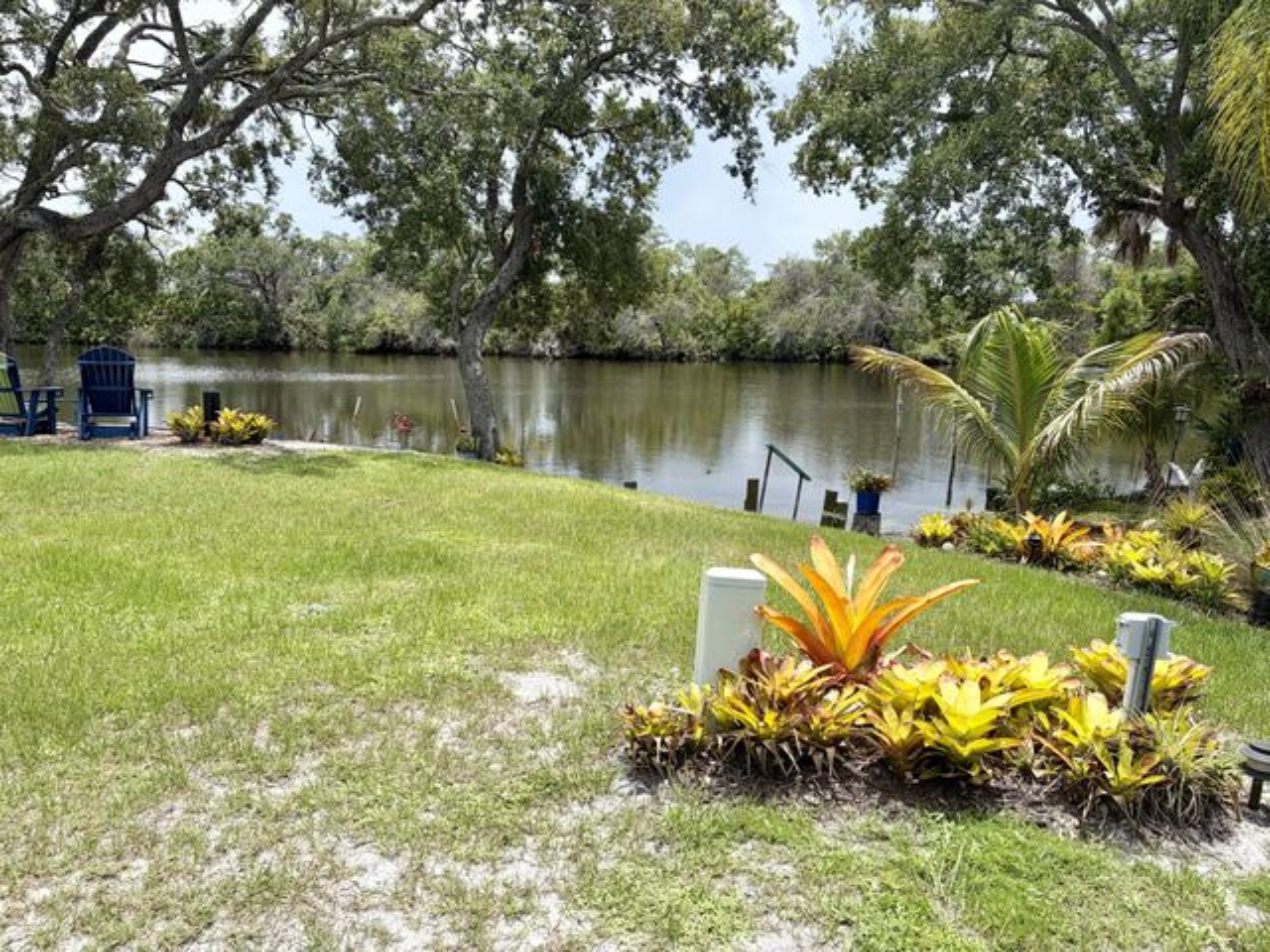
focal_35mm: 26
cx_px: 635
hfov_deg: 67.3
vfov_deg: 53.1
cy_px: 476
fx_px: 954
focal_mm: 5.96
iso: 50
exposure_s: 1/2283
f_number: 1.6
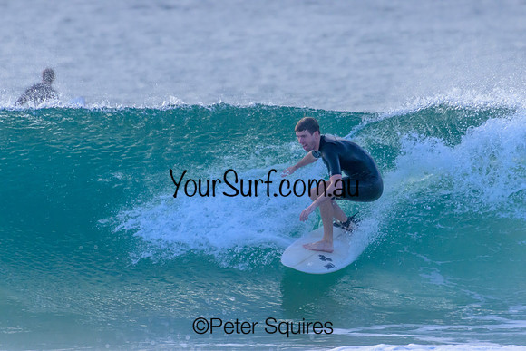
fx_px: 12422
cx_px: 263
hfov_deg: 2.4
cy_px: 176
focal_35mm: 850
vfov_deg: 1.6
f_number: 11
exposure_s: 1/2000
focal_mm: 850
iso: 5000
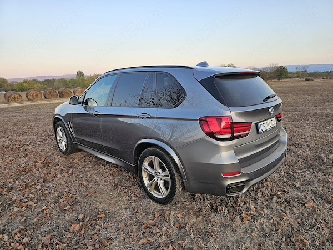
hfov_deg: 73.9
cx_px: 166
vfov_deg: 58.9
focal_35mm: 23
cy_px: 125
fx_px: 221
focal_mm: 6.3
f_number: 1.7
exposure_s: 1/180
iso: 80
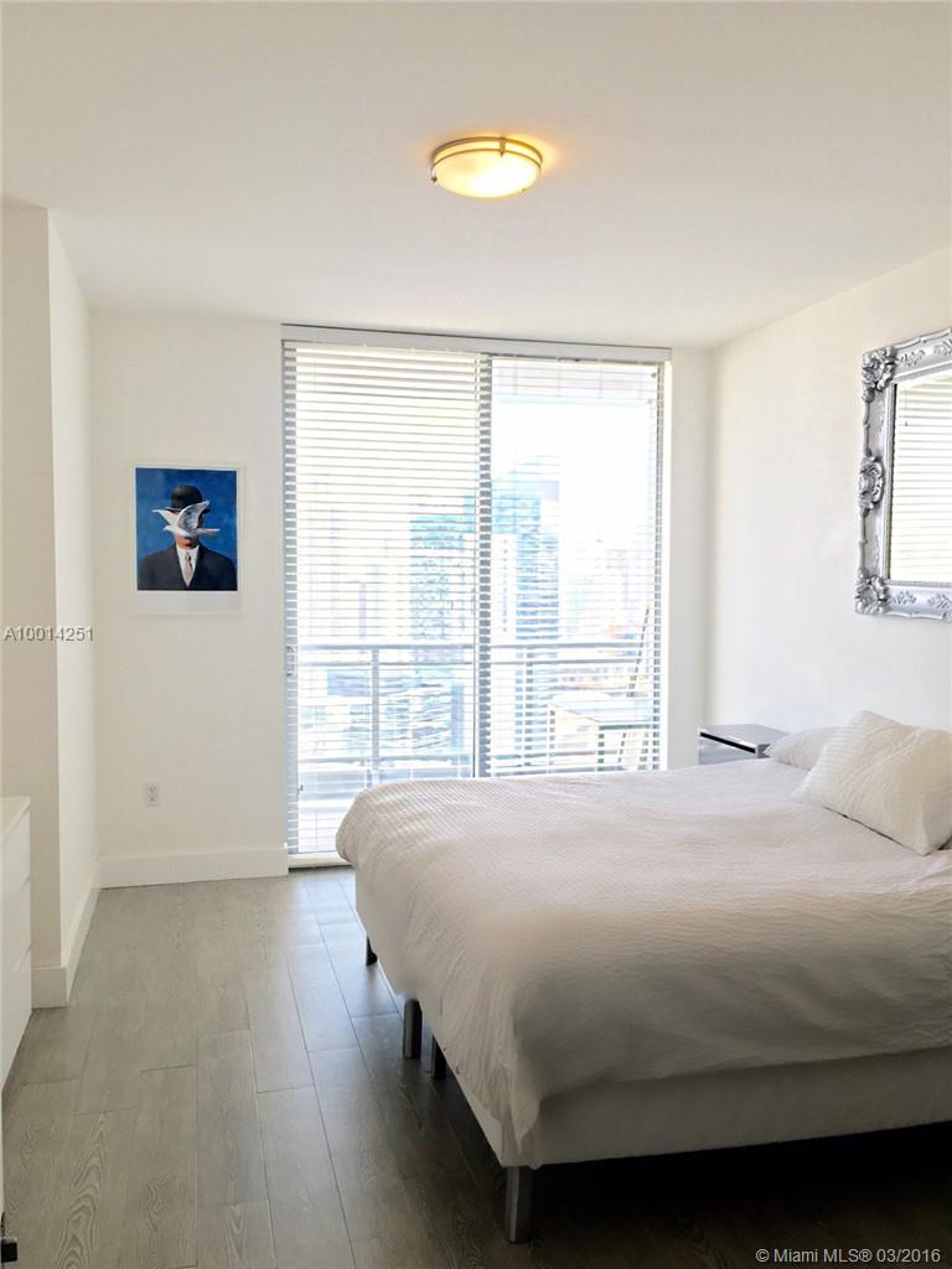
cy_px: 634
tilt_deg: -3.7
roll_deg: -1.7
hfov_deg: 48.2
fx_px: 1063
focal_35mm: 29
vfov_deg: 61.7
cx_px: 476
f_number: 2.2
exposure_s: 1/60
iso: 32
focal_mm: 4.15
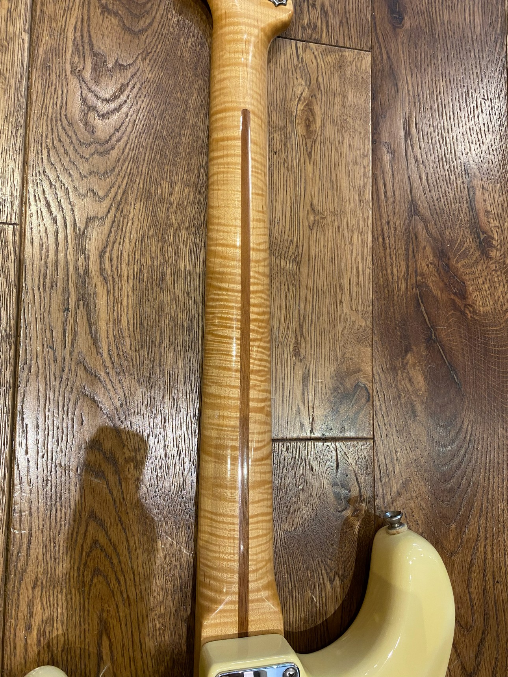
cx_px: 254
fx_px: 509
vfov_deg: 67.3
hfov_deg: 53.1
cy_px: 338
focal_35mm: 26
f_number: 1.8
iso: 200
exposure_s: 1/60
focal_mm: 4.25
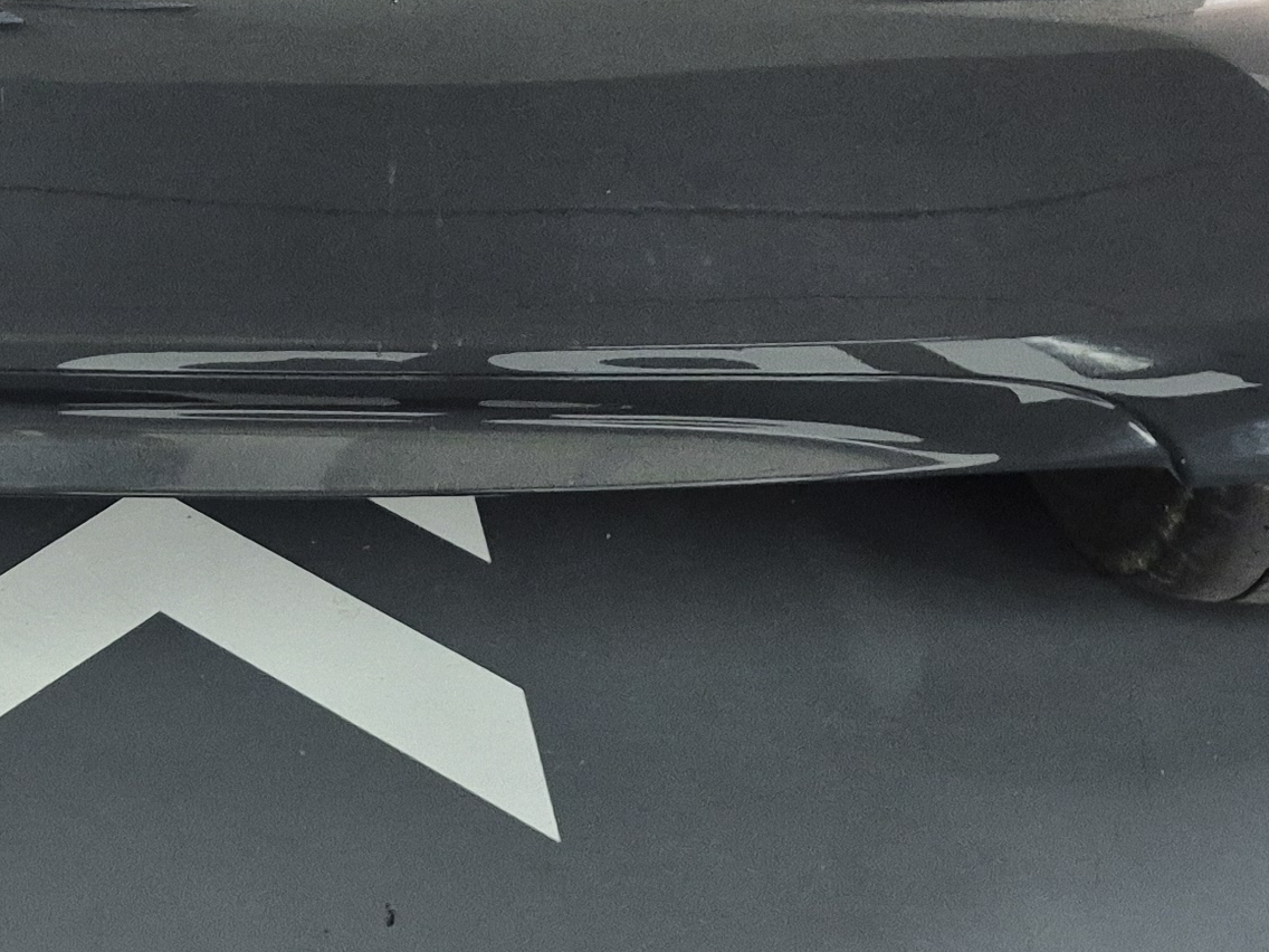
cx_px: -70
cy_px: -664
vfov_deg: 15.9
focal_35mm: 81
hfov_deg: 22.9
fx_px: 2969
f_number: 1.8
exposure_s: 1/120
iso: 250
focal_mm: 5.4
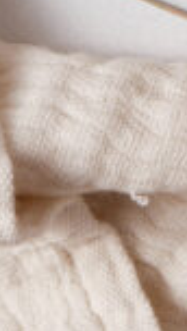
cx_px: 394
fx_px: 3800
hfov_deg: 2.8
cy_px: -694
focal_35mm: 433
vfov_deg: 4.7
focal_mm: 60
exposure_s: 1/10
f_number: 8
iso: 100
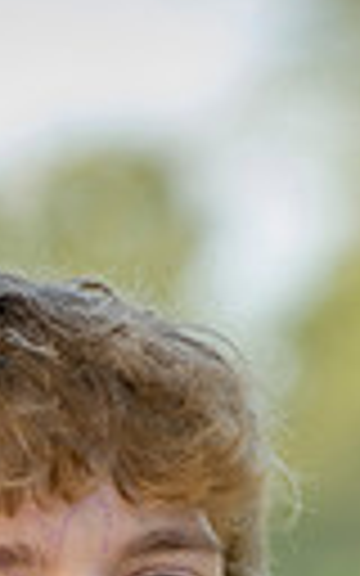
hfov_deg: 2.9
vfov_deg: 4.7
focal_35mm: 447
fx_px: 7017
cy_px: 954
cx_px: 63
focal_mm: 125
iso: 800
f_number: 5
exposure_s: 1/640
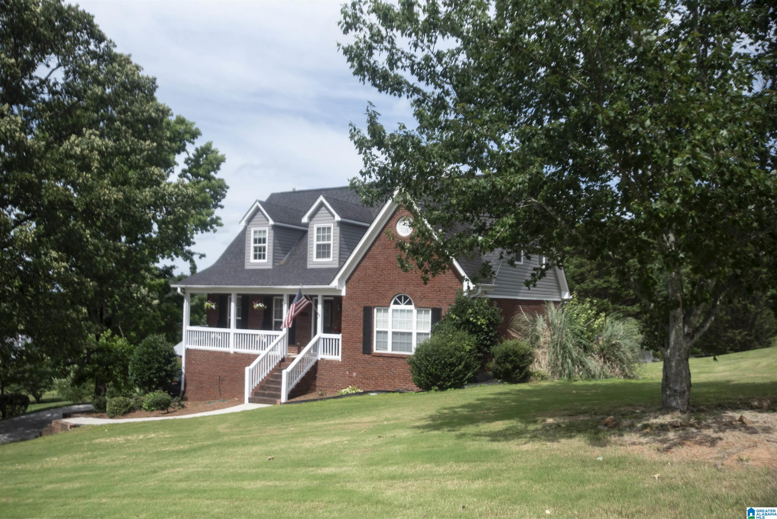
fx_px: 1187
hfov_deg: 36.2
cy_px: 260
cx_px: 388
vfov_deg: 24.6
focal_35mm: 55
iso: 250
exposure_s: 1/4000
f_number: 2.8
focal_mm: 55
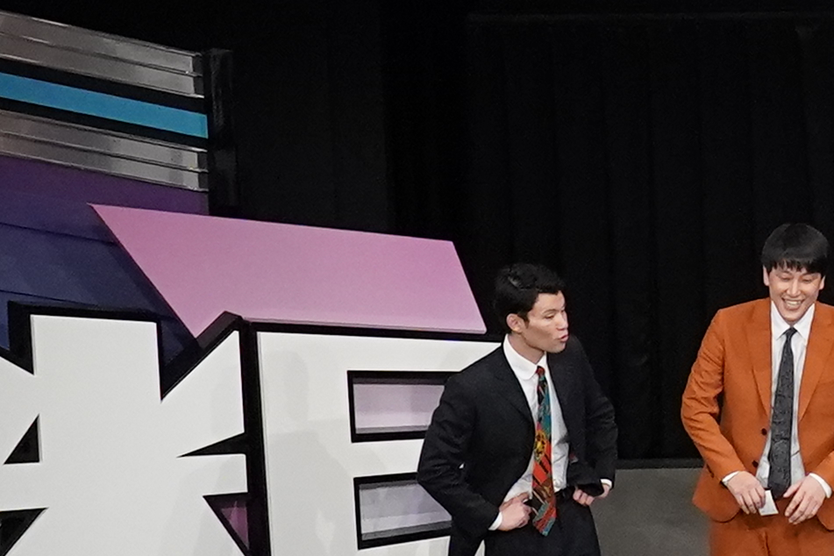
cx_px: 1140
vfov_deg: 7.7
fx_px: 4123
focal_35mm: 178
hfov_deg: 11.2
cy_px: 267
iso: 5000
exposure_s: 1/400
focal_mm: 29
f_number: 5.6
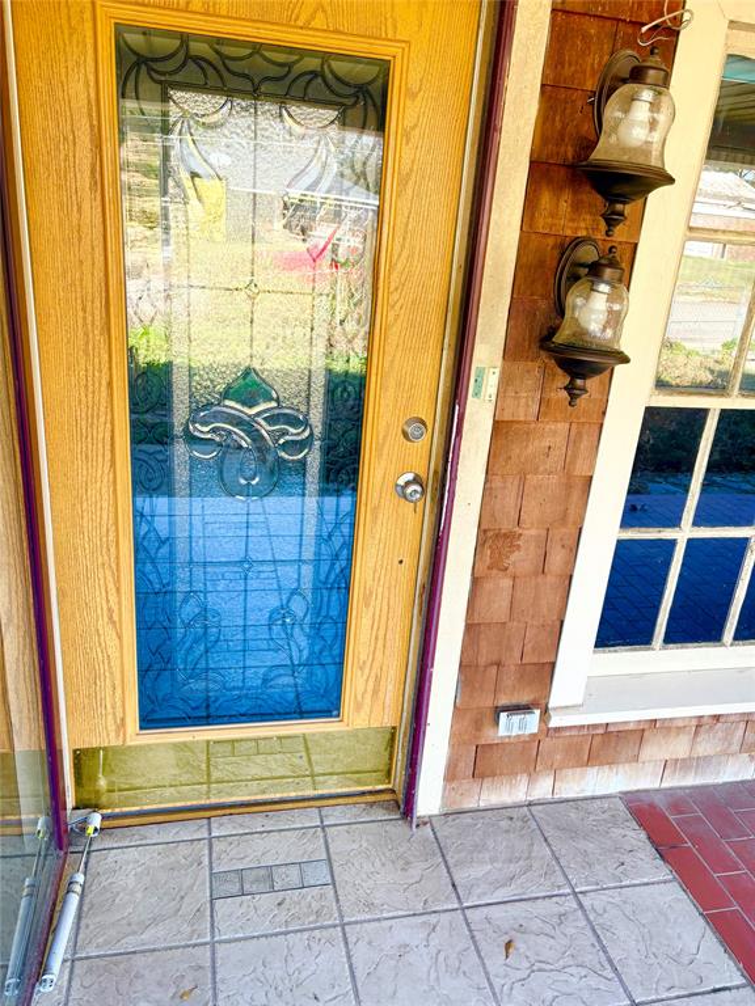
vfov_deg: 67.3
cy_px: 503
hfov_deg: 53.1
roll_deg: -6.6
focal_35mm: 26
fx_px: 756
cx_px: 378
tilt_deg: -19.5
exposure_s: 1/122
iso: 40
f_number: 1.6
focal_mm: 5.96
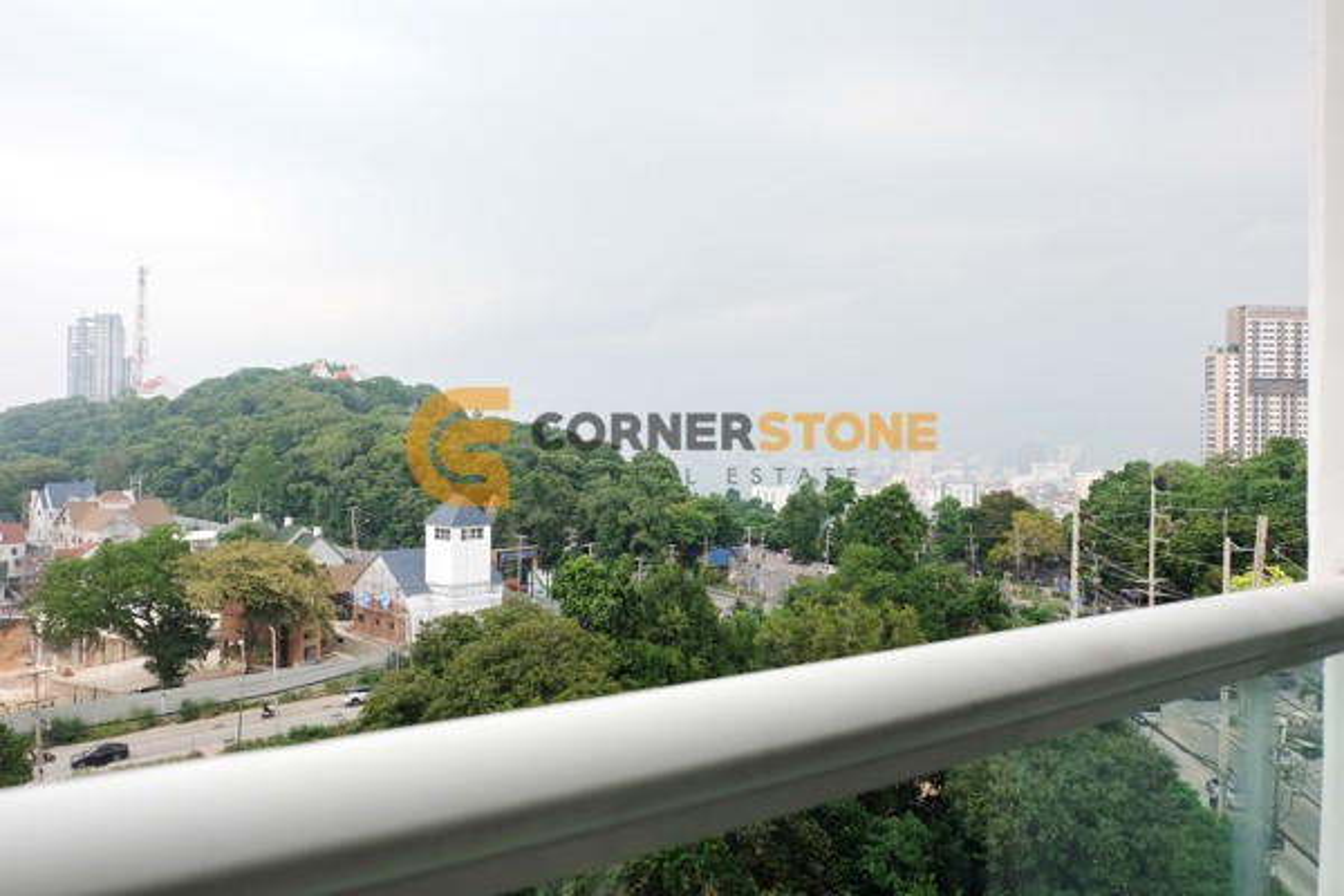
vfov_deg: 53.1
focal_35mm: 24
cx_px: 672
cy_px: 448
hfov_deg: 73.7
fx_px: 896
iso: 200
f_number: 5.6
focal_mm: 16
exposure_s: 1/140
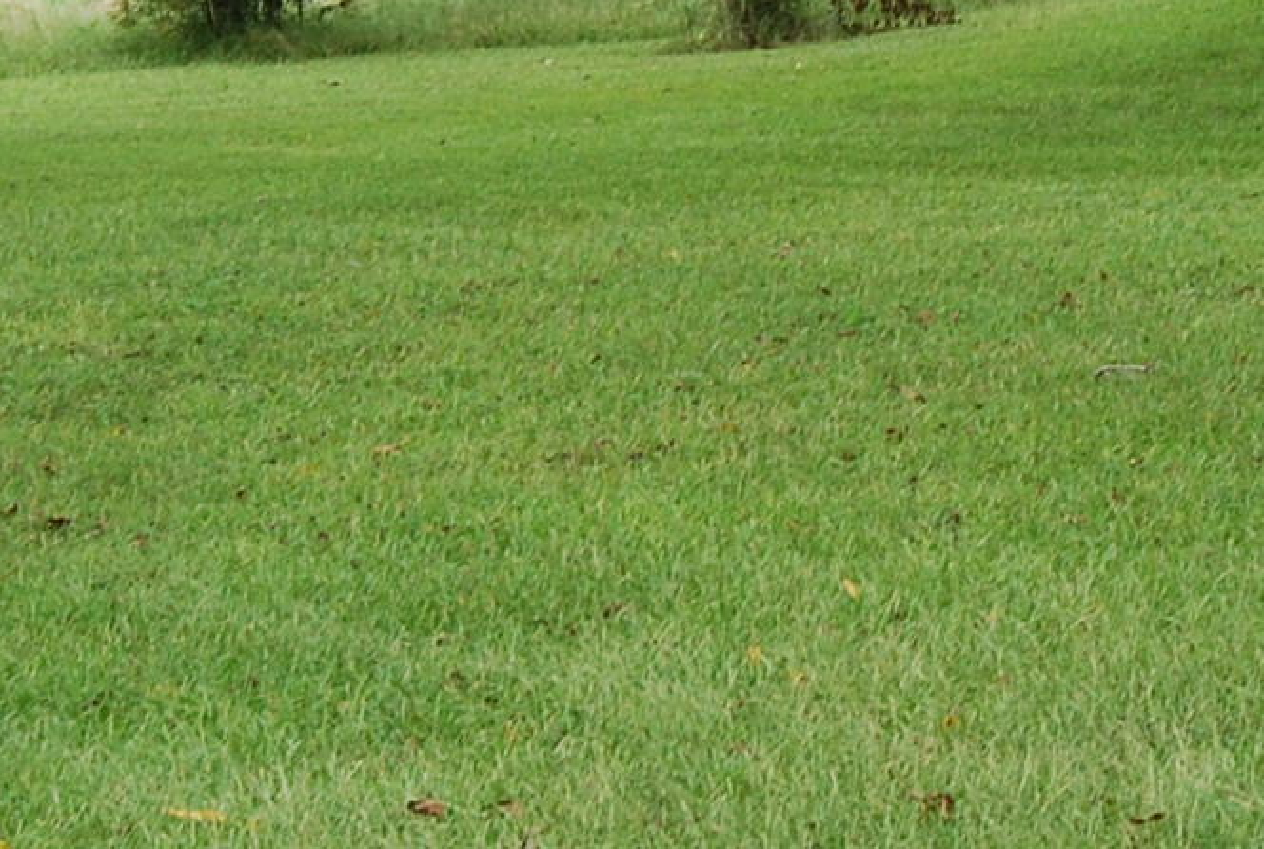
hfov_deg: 12.0
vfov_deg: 8.1
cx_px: 883
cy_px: 80
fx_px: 5982
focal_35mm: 170
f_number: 5.6
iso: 180
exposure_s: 1/125
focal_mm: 26
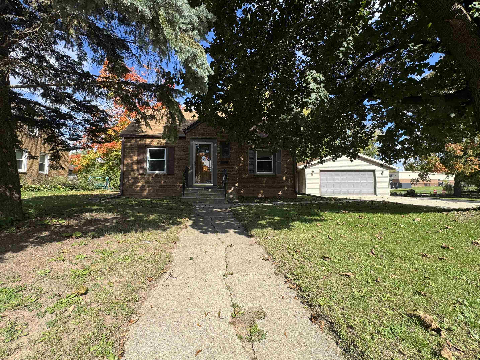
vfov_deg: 81.7
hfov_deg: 98.1
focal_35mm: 15
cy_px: 172
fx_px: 208
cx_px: 228
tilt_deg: +4.9
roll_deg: -0.4
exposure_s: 1/1048
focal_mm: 2.22
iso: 50
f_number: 2.2
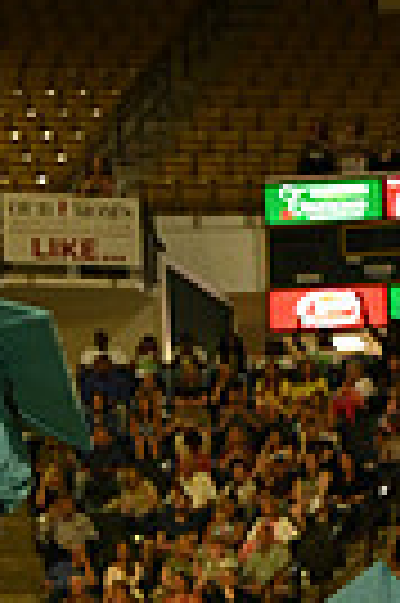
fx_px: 2673
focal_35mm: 160
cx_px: 710
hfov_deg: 8.3
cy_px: 1166
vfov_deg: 11.7
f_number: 5.6
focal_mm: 37
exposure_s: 1/60
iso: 1600
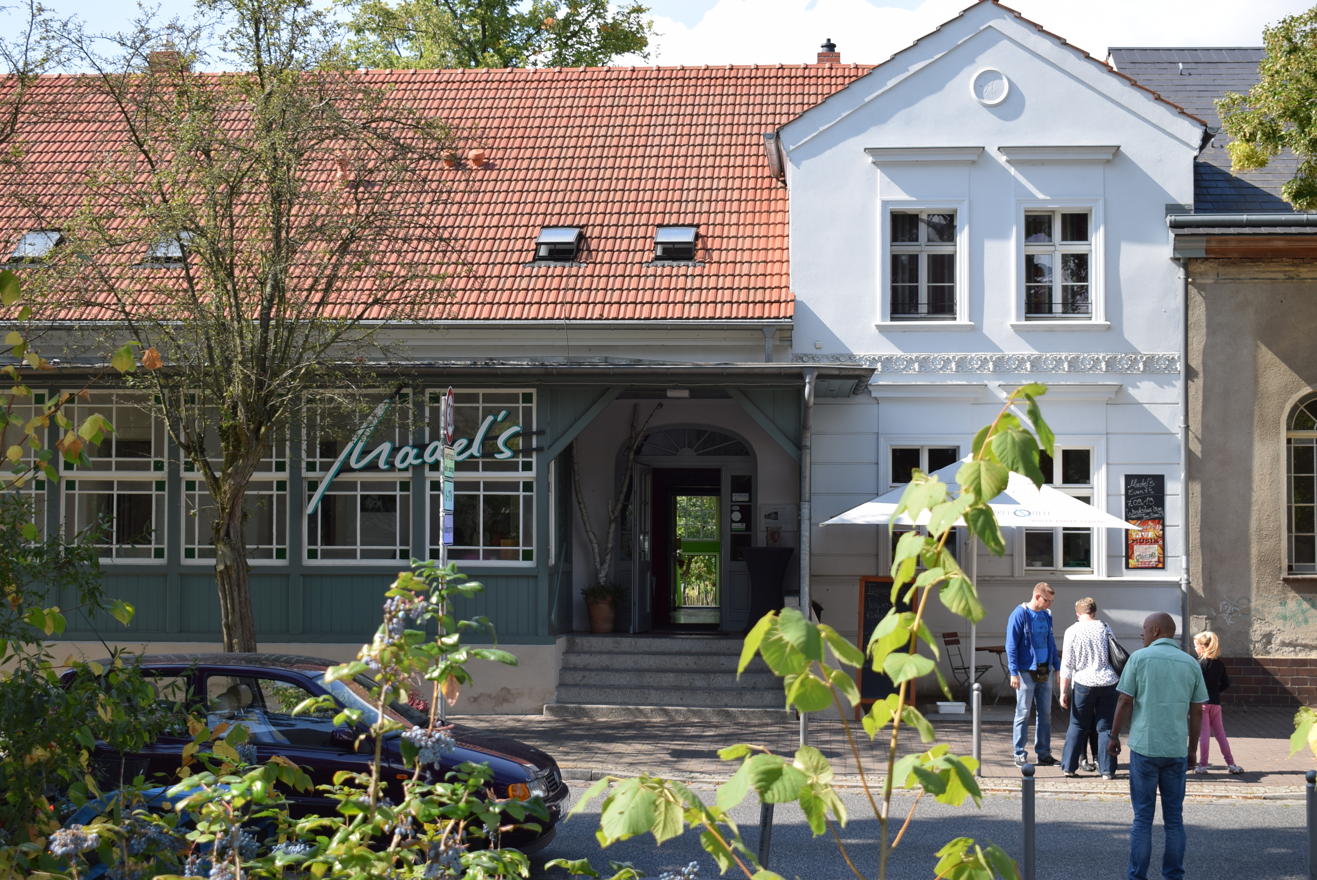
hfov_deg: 36.8
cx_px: 658
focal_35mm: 54
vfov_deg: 25.1
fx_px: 1977
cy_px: 440
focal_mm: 36
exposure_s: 1/200
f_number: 7.1
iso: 100
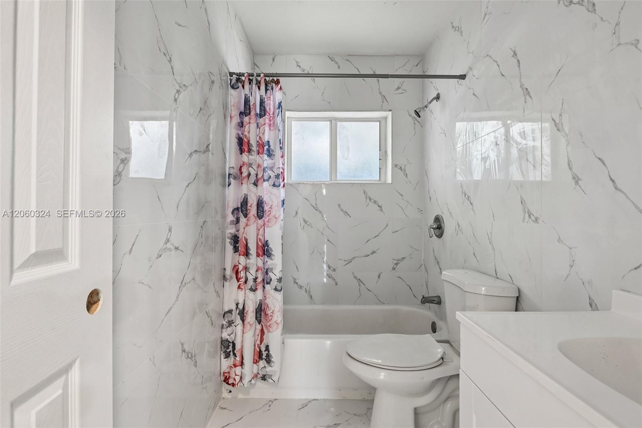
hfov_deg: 93.3
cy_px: 214
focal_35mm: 17
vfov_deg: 70.4
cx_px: 321
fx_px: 303
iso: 400
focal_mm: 17
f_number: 8
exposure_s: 1/15
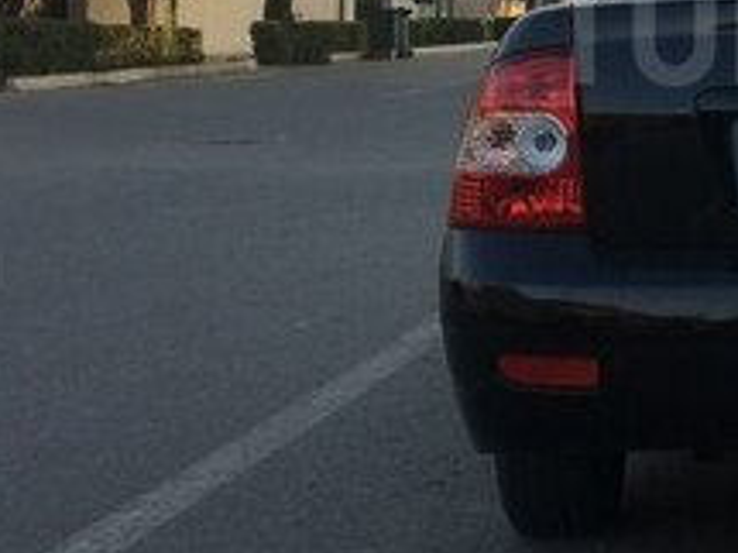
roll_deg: -1.5
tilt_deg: +1.8
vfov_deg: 16.3
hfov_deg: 20.5
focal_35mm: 89
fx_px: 1896
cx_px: 896
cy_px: 33
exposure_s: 1/398
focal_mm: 4.15
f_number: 2.2
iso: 25
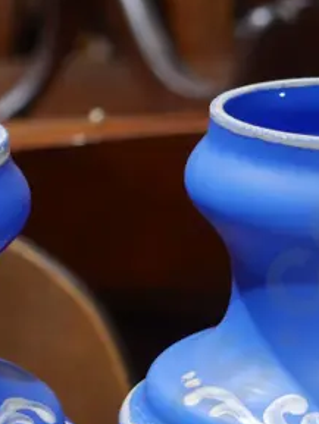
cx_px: 17
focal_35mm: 177
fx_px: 2173
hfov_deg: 8.4
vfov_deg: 10.7
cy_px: 657
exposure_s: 1/60
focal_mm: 25
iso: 800
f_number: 5.3
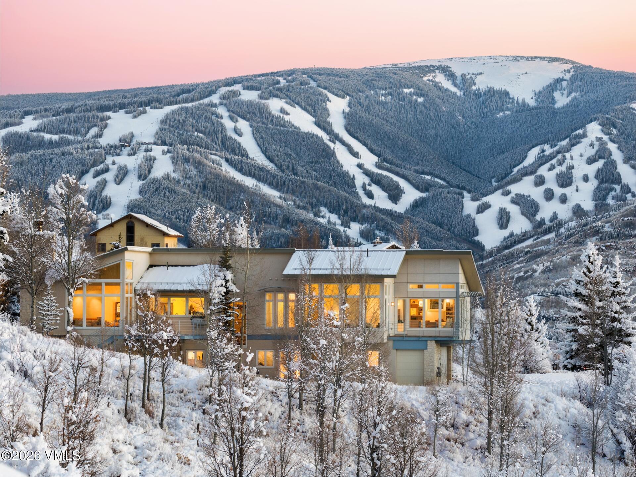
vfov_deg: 8.8
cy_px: 238
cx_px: 318
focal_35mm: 168
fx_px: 3086
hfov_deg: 11.8
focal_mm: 40
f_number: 2.8
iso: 800
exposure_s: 1/160
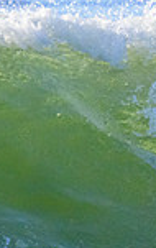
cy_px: 116
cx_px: 477
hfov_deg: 0.3
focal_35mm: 4286
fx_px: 29017
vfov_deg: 0.5
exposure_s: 1/2000
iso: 2000
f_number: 11
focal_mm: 800
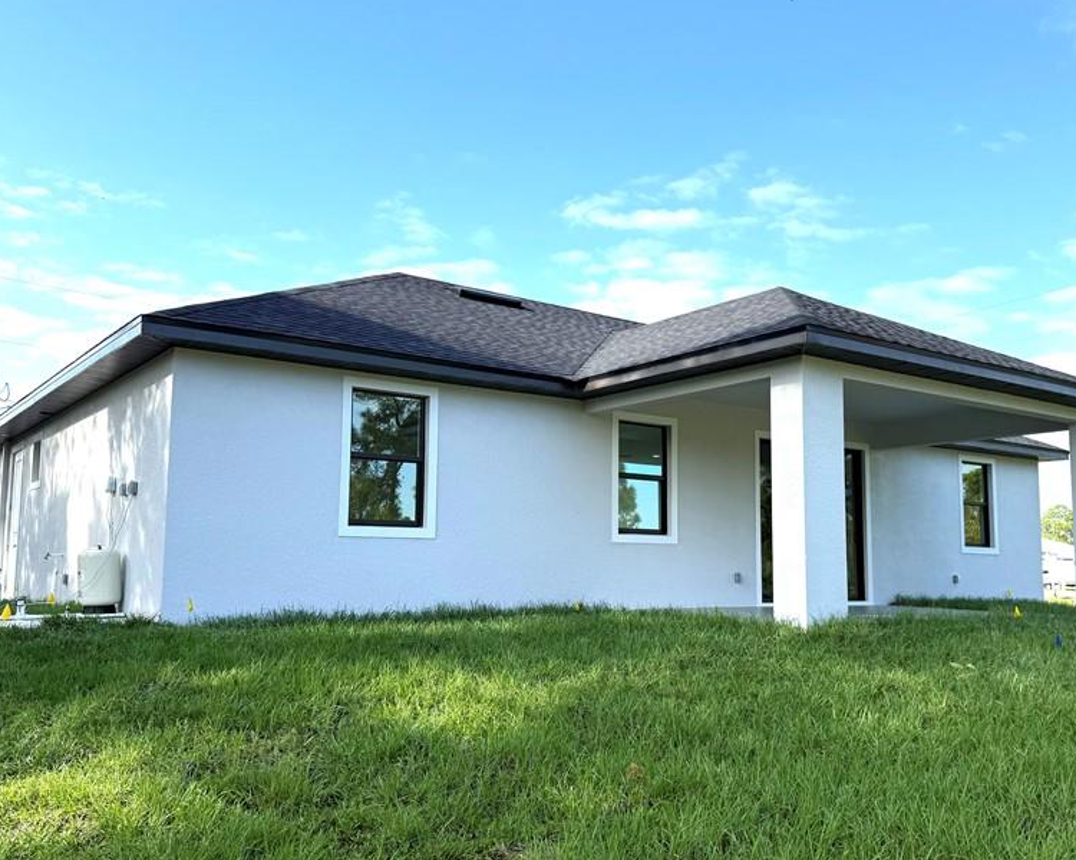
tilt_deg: +6.2
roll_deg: -0.3
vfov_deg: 45.8
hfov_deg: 55.5
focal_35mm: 32
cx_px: 614
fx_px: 1019
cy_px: 452
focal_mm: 6.76
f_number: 1.78
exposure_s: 1/2703
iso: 80
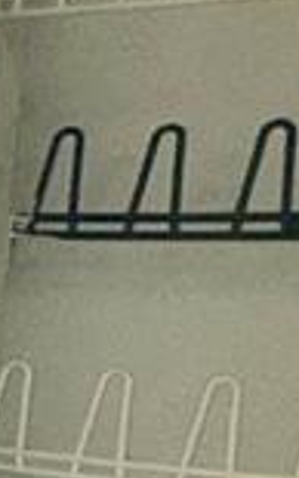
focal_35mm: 115
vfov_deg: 17.4
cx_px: -823
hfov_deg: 8.0
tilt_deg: -13.4
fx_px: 1498
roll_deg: +3.7
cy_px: 546
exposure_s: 1/122
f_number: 2.2
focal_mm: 2.22
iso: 80
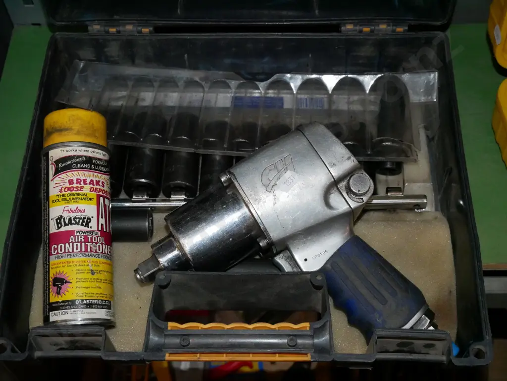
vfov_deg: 29.1
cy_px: 190
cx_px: 254
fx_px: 733
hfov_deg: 38.2
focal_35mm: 50
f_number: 5.6
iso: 3200
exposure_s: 1/125
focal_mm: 25
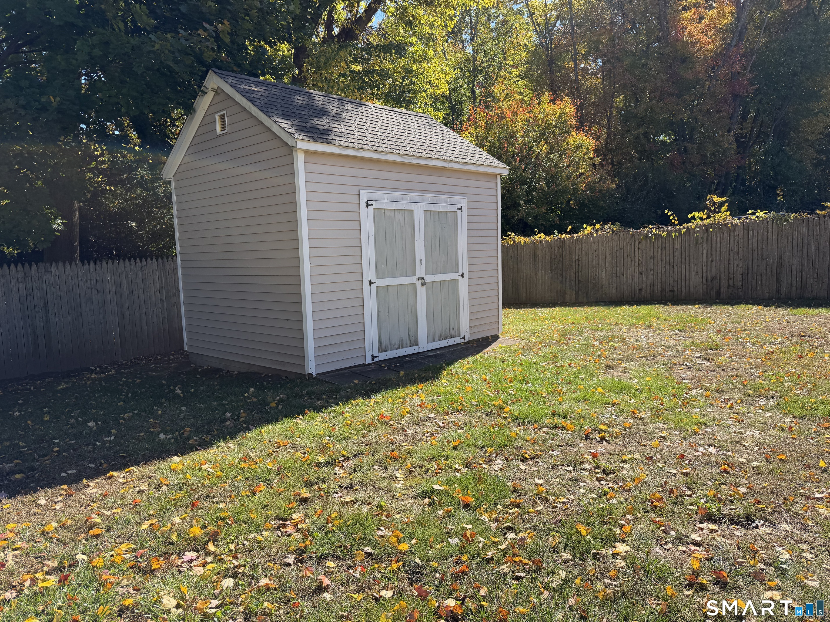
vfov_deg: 56.8
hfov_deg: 71.6
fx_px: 575
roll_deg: +4.2
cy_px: 311
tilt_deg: -6.0
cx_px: 415
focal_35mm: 24
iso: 80
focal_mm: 6.76
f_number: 1.78
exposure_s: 1/2000
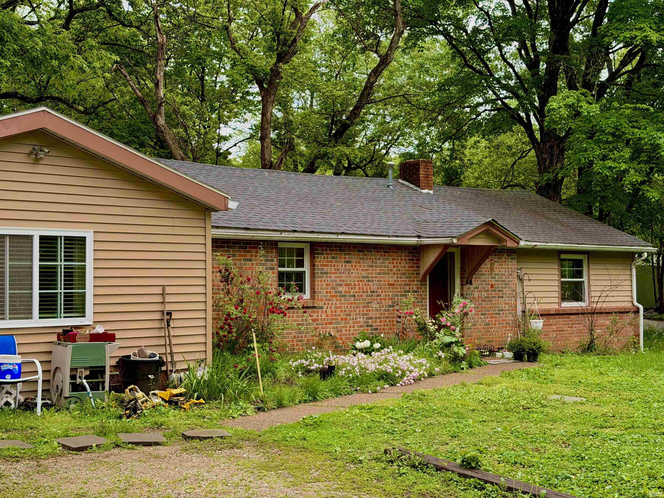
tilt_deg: +1.5
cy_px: 249
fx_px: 921
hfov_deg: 39.7
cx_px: 332
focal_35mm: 48
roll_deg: +1.0
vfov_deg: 30.3
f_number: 1.78
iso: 64
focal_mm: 6.76
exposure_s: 1/1185
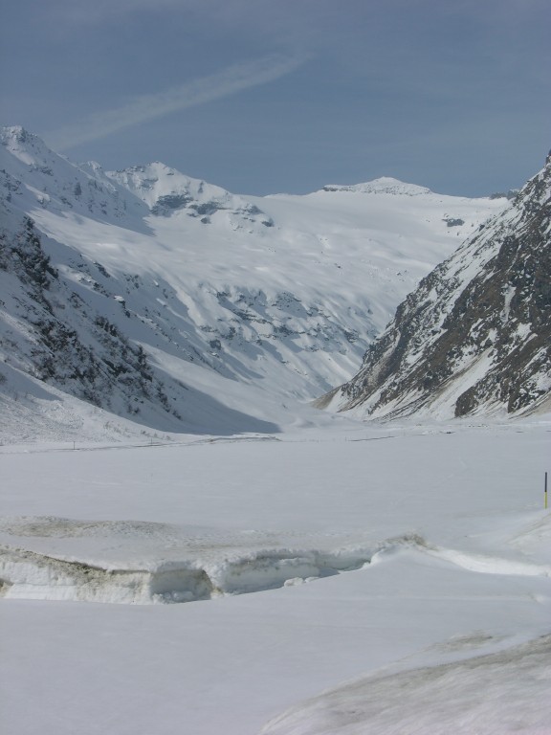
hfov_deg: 19.9
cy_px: 368
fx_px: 1571
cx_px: 276
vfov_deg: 26.3
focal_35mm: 74
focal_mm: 18.8
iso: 50
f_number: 7.5
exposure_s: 1/510
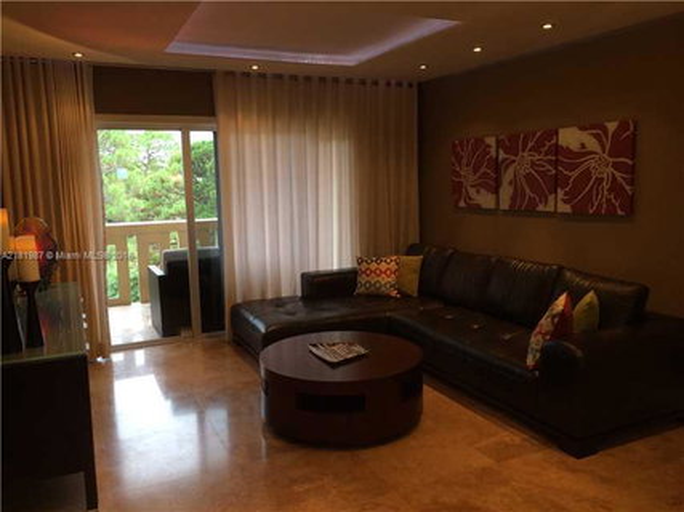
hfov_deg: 60.0
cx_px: 342
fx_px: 593
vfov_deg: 46.8
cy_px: 256
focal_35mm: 30
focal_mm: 4.12
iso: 64
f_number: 2.2
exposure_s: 1/30
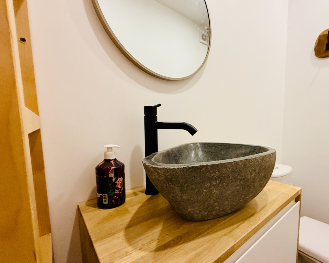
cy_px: 140
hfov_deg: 88.7
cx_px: 195
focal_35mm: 17
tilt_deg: -5.3
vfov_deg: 76.9
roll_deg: -0.4
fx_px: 166
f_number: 2.2
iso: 250
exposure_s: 1/50
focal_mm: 2.22
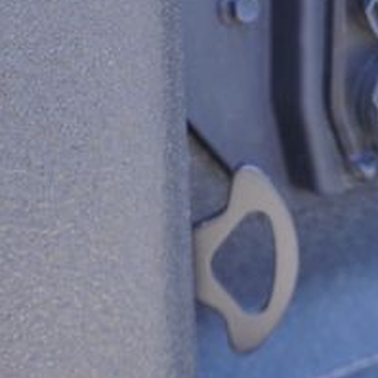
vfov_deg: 21.3
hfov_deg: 21.9
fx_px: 968
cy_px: -2
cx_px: 273
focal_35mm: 78
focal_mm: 19
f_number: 4
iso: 250
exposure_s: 1/60
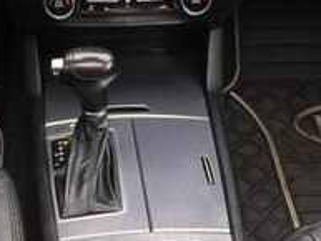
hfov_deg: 19.7
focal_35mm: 99
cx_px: 100
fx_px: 919
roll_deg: -1.5
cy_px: -99
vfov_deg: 14.2
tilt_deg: -26.4
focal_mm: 4.15
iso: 32
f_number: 2.2
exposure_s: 1/50
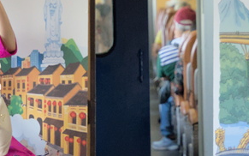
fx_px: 2036
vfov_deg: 4.4
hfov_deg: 7.0
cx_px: 139
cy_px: 69
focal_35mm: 300
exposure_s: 1/160
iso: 3200
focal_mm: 72
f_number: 5
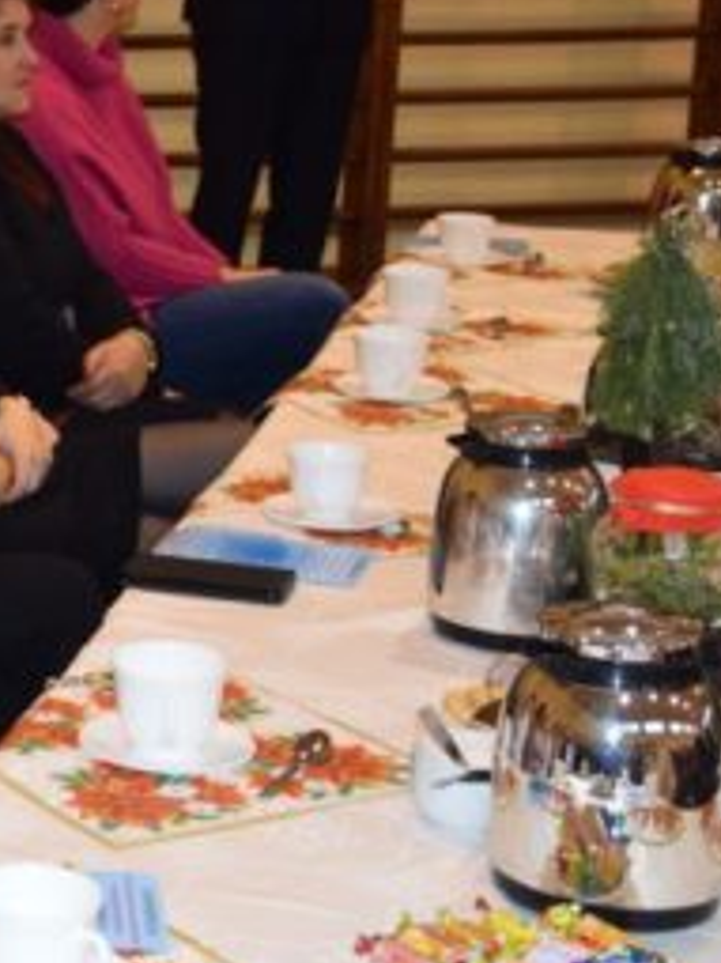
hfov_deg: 13.6
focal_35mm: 102
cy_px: 306
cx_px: -355
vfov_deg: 19.2
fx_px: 2835
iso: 800
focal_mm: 30
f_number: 4.5
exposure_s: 1/100
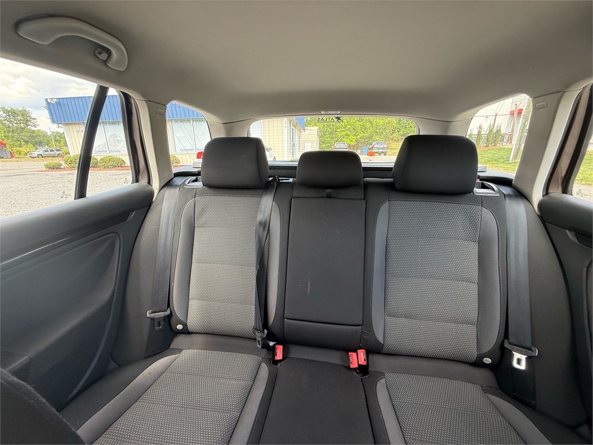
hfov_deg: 102.1
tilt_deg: -14.1
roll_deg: +0.7
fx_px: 240
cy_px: 222
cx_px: 296
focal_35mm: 14
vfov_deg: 85.7
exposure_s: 1/99
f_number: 2.2
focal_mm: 2.22
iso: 125
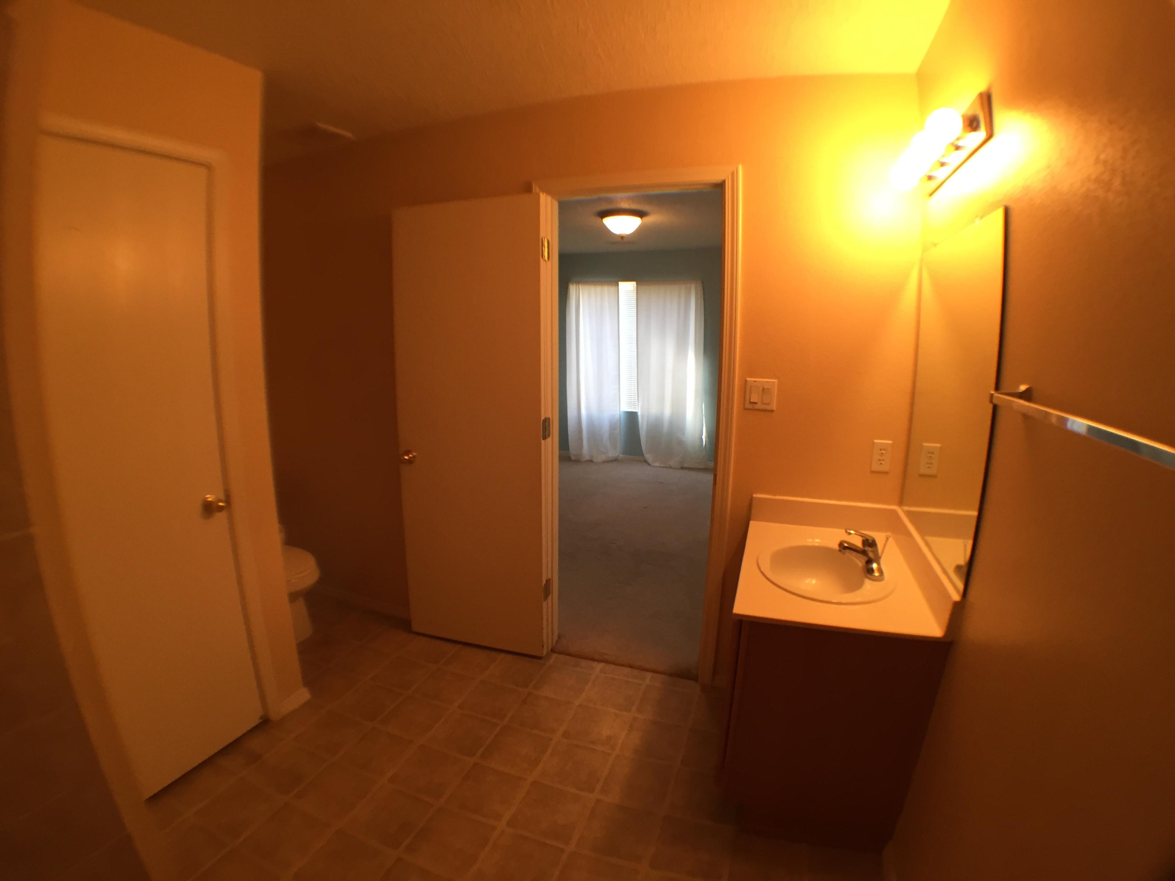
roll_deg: +0.6
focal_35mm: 29
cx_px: 588
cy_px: 440
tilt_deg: -11.4
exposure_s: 1/30
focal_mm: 4.15
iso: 80
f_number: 2.2
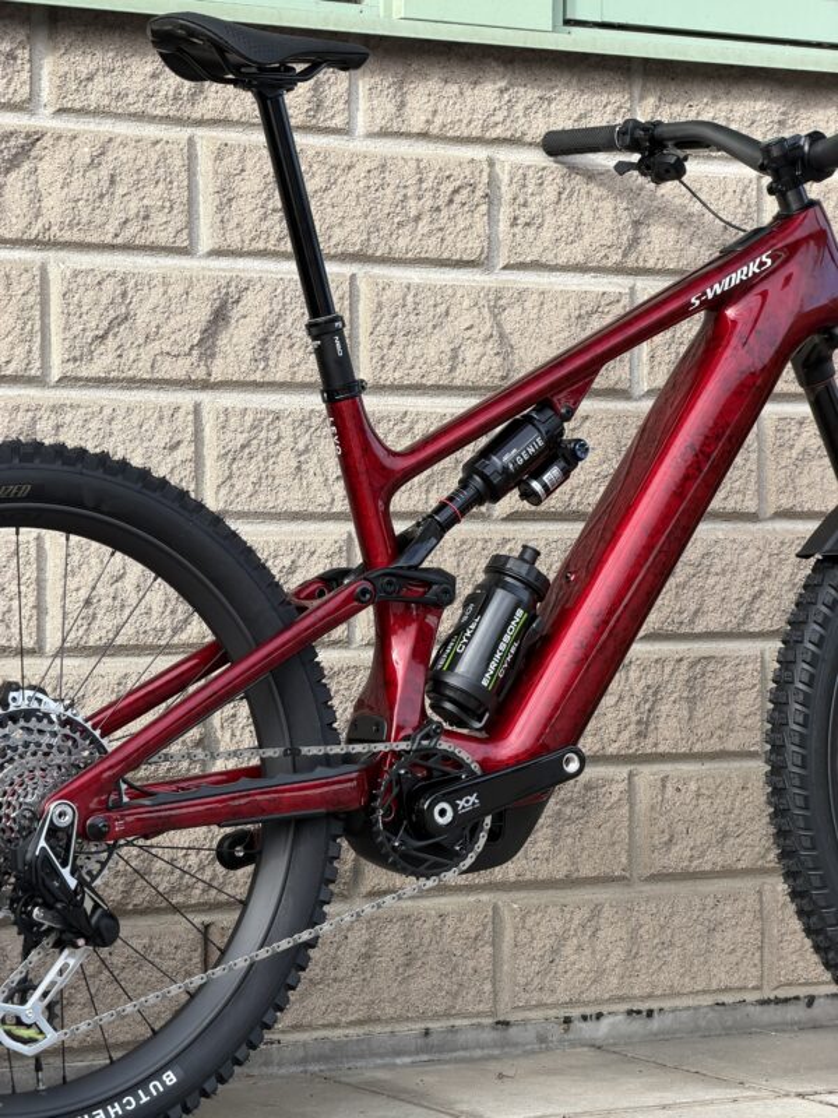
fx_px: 3228
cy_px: 559
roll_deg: -0.2
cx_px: 419
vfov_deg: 19.6
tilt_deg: -0.1
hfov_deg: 14.8
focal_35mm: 100
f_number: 2.8
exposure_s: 1/268
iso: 50
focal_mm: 16.89
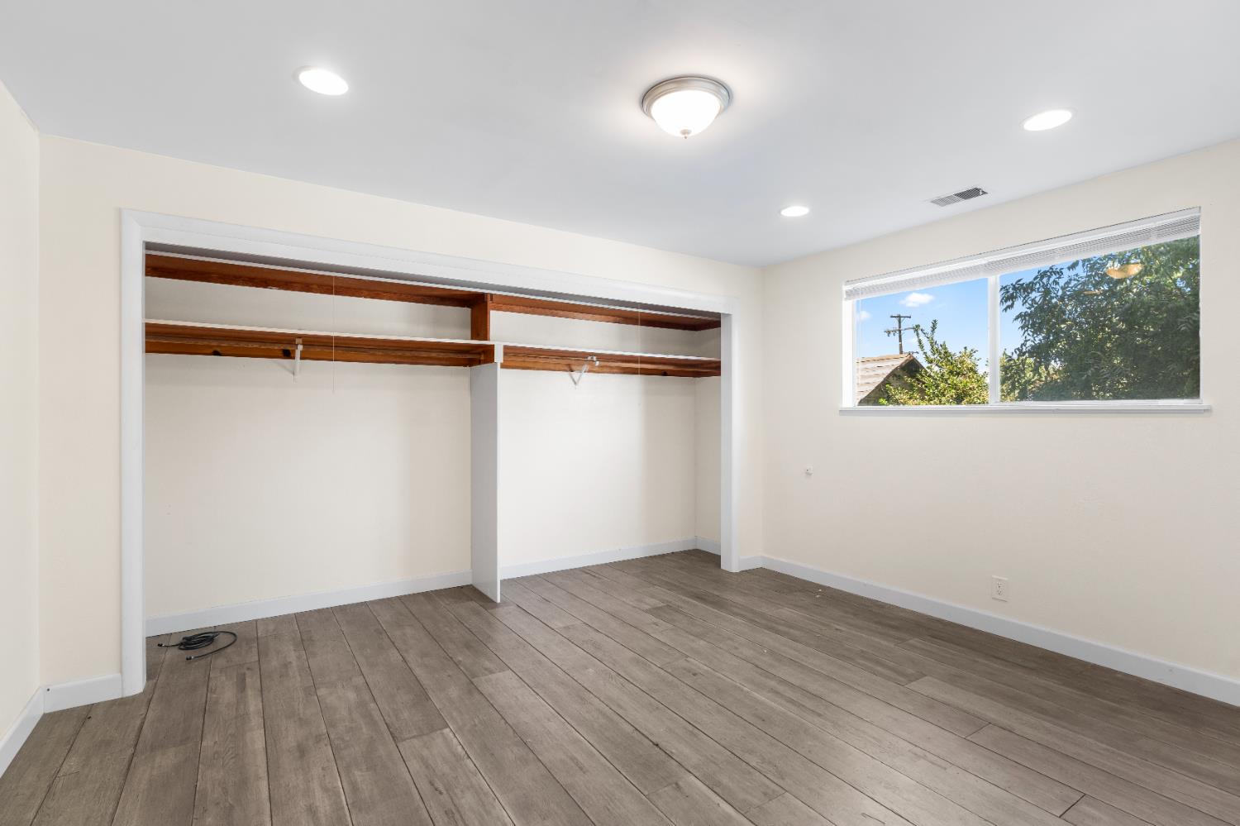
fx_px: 551
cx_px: 620
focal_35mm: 16
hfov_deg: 96.8
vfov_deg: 73.7
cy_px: 413
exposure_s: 1/250
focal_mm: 16
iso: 400
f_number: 6.3
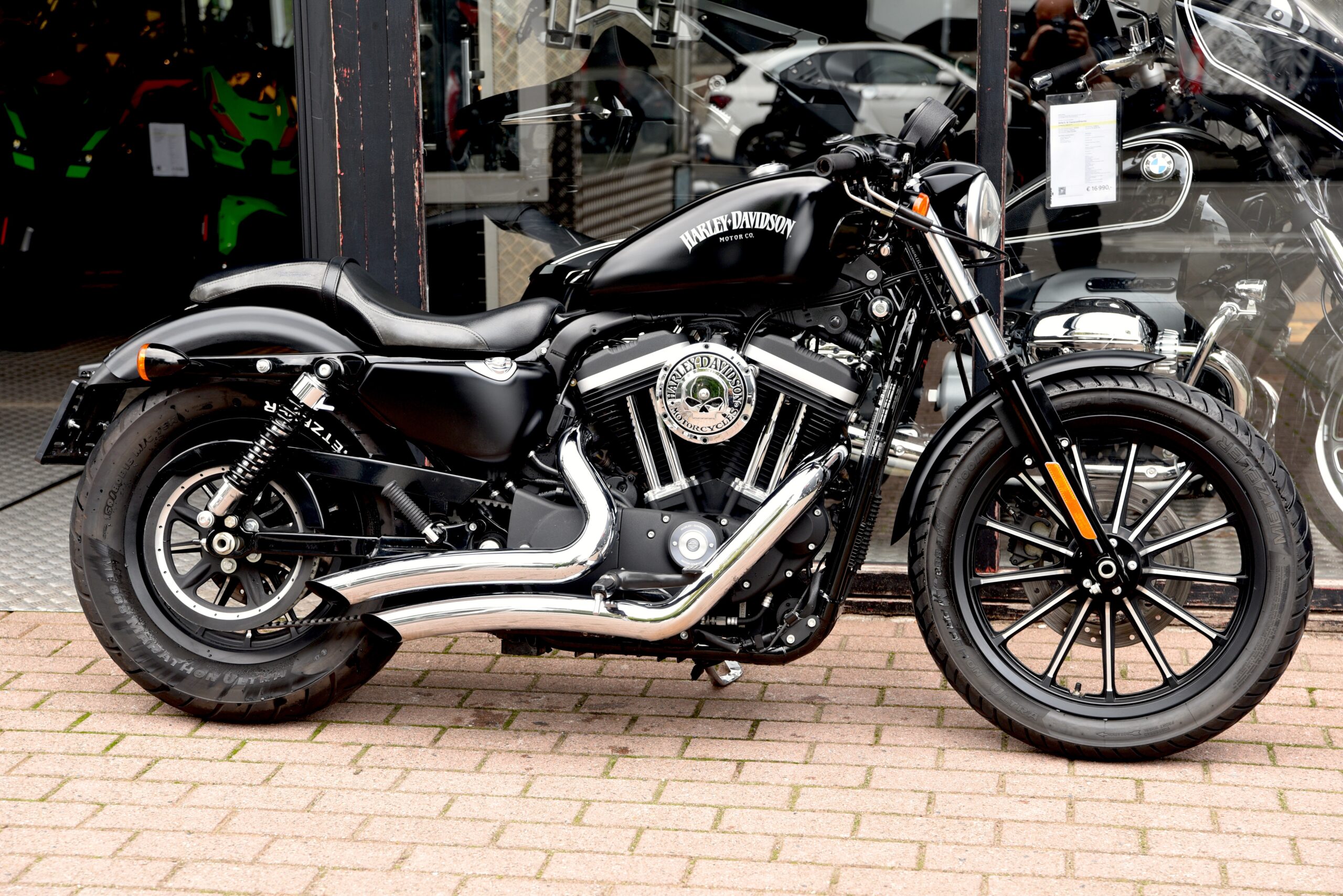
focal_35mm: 62
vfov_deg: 21.9
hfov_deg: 32.4
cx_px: 672
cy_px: 448
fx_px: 2314
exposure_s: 1/80
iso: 200
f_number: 4.5
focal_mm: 62
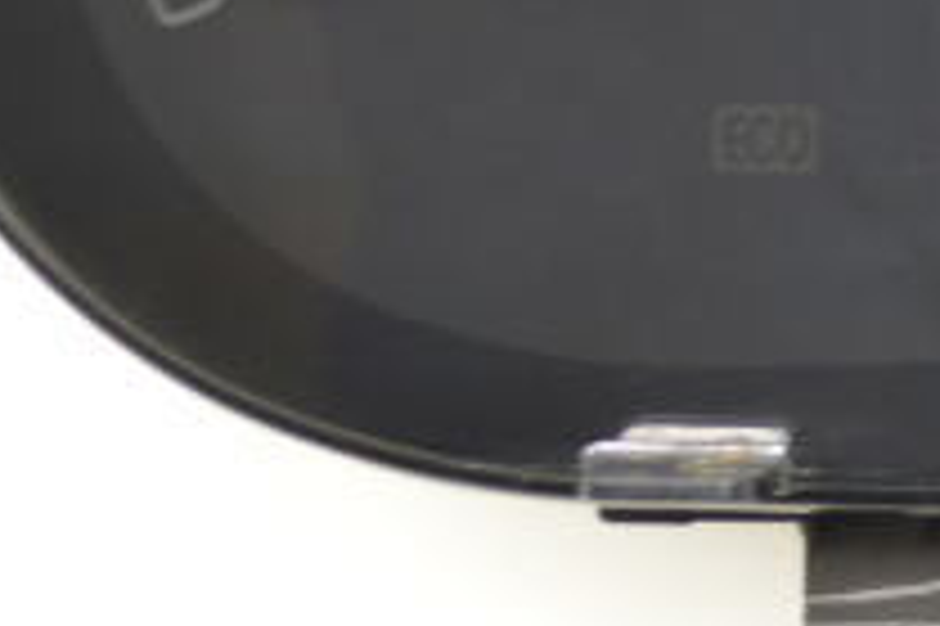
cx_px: 1925
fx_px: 5375
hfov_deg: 9.3
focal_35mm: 206
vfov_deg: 6.5
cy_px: -378
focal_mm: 28
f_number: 4.5
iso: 400
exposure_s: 1/40
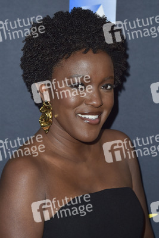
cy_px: 119
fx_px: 695
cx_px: 80
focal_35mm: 105
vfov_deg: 19.4
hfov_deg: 13.1
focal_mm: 105
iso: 250
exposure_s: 1/250
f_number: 6.3
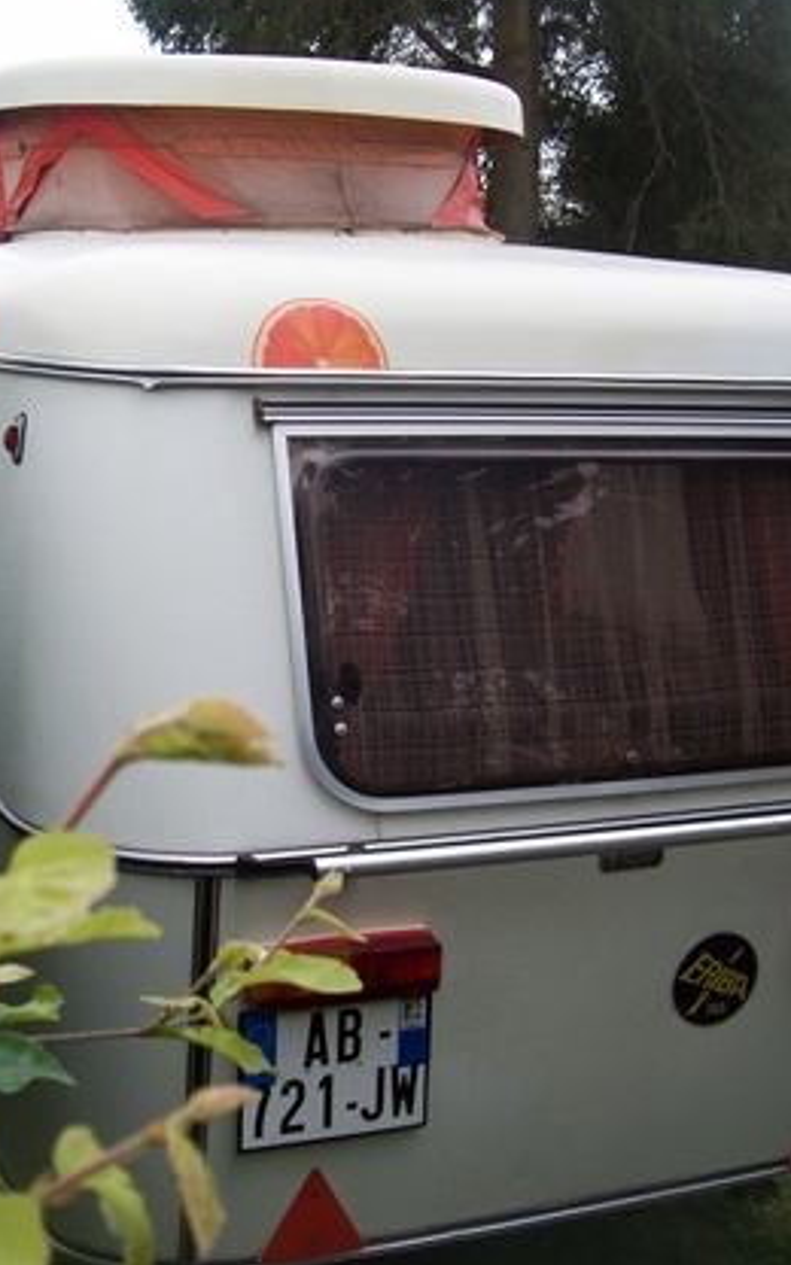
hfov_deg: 24.9
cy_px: 593
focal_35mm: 52
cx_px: 347
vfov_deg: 38.9
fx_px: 1794
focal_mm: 5.6
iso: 80
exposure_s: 1/273
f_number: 2.7
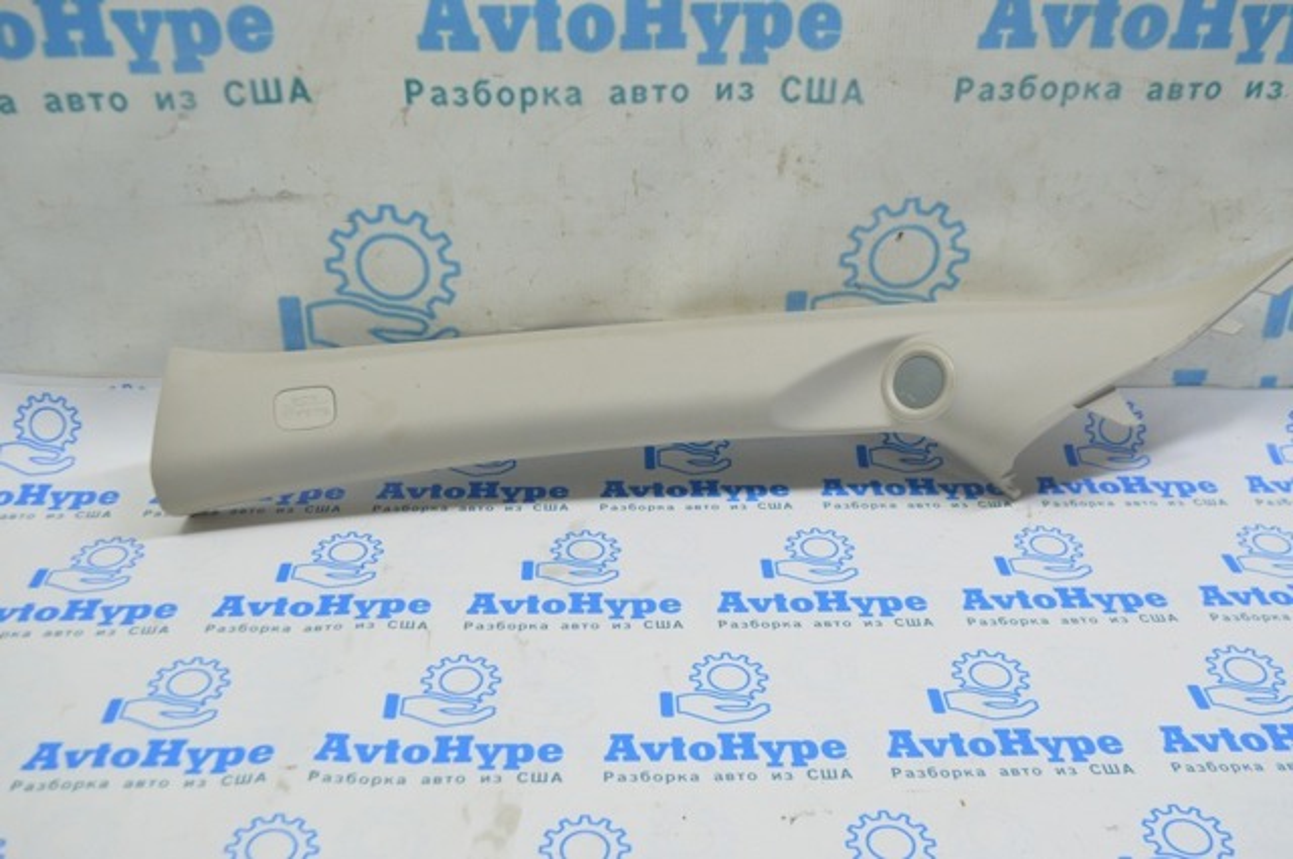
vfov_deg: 34.1
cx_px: 646
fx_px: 1399
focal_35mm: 39
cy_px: 430
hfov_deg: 49.6
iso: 400
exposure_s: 1/25
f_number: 5.6
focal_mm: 26
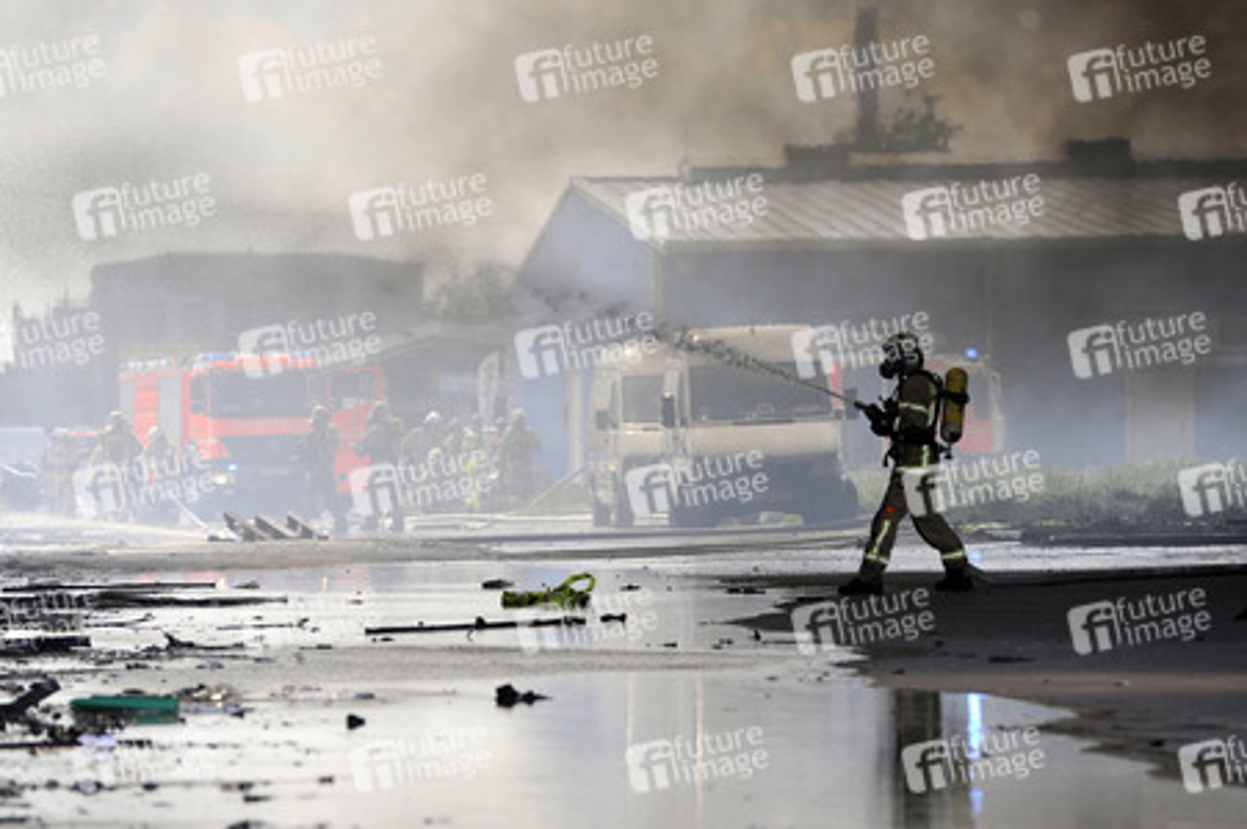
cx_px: 624
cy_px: 414
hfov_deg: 10.3
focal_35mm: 200
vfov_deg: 6.9
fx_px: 6923
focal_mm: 200
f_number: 5.6
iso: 400
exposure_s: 1/640
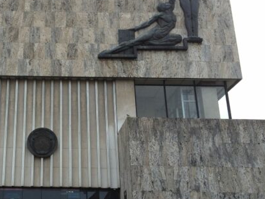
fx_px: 459
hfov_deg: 31.2
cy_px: 99
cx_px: 44
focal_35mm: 60
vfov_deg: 24.4
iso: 50
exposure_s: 1/123
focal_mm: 4.28
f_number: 2.4
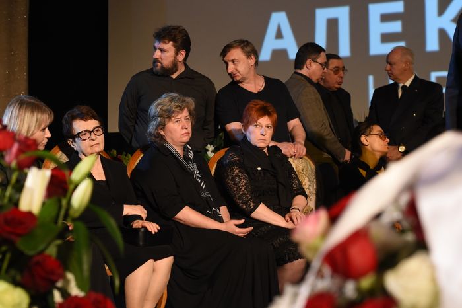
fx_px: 1219
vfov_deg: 14.4
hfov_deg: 21.5
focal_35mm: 95
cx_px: 231
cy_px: 154
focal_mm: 95
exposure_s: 1/80
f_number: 6.3
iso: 5000
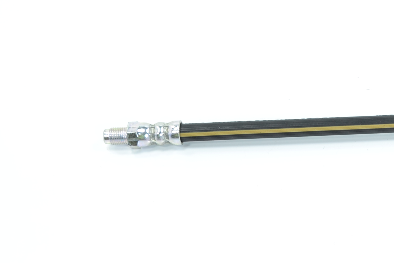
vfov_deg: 13.3
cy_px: 112
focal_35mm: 103
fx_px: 1129
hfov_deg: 19.1
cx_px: 415
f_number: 7.1
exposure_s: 1/25
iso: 100
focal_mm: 29
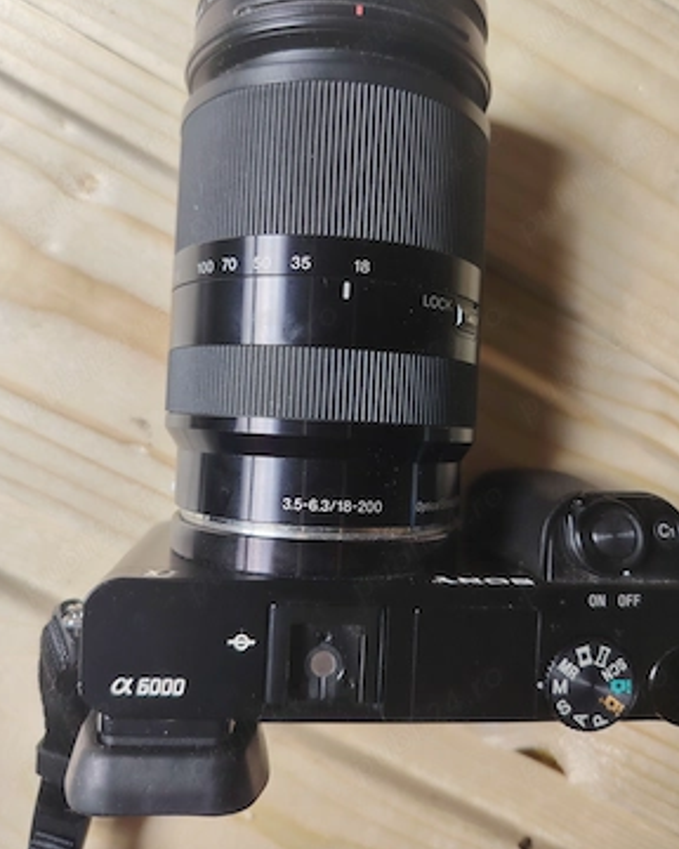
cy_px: 401
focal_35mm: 26
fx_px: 653
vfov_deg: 66.0
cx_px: 344
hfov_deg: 54.9
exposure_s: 1/100
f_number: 1.75
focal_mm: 5.25
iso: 347
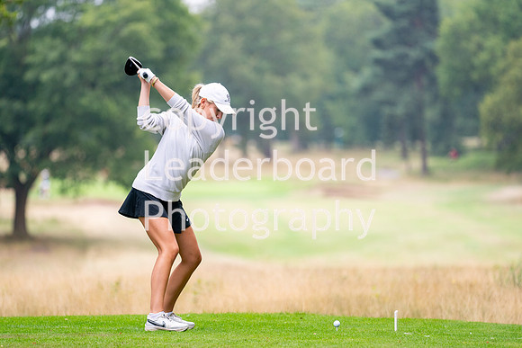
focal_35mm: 312
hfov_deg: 6.6
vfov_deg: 4.4
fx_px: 4529
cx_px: 250
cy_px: 167
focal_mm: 300
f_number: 4
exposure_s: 1/1250
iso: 400
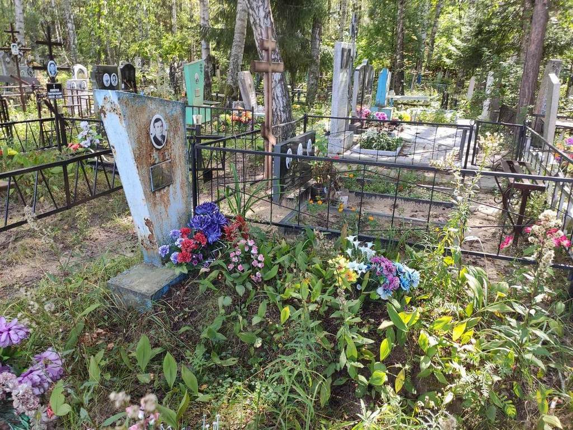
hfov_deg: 67.3
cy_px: 215
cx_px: 286
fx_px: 430
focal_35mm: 26
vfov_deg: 53.1
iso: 126
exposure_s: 1/100
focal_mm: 4.77
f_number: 1.75
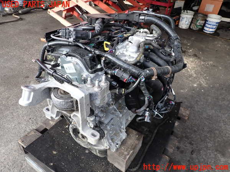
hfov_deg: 69.4
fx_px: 166
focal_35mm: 25
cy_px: 86
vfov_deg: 54.9
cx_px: 115
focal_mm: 4.5
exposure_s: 1/200
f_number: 2.8
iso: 100
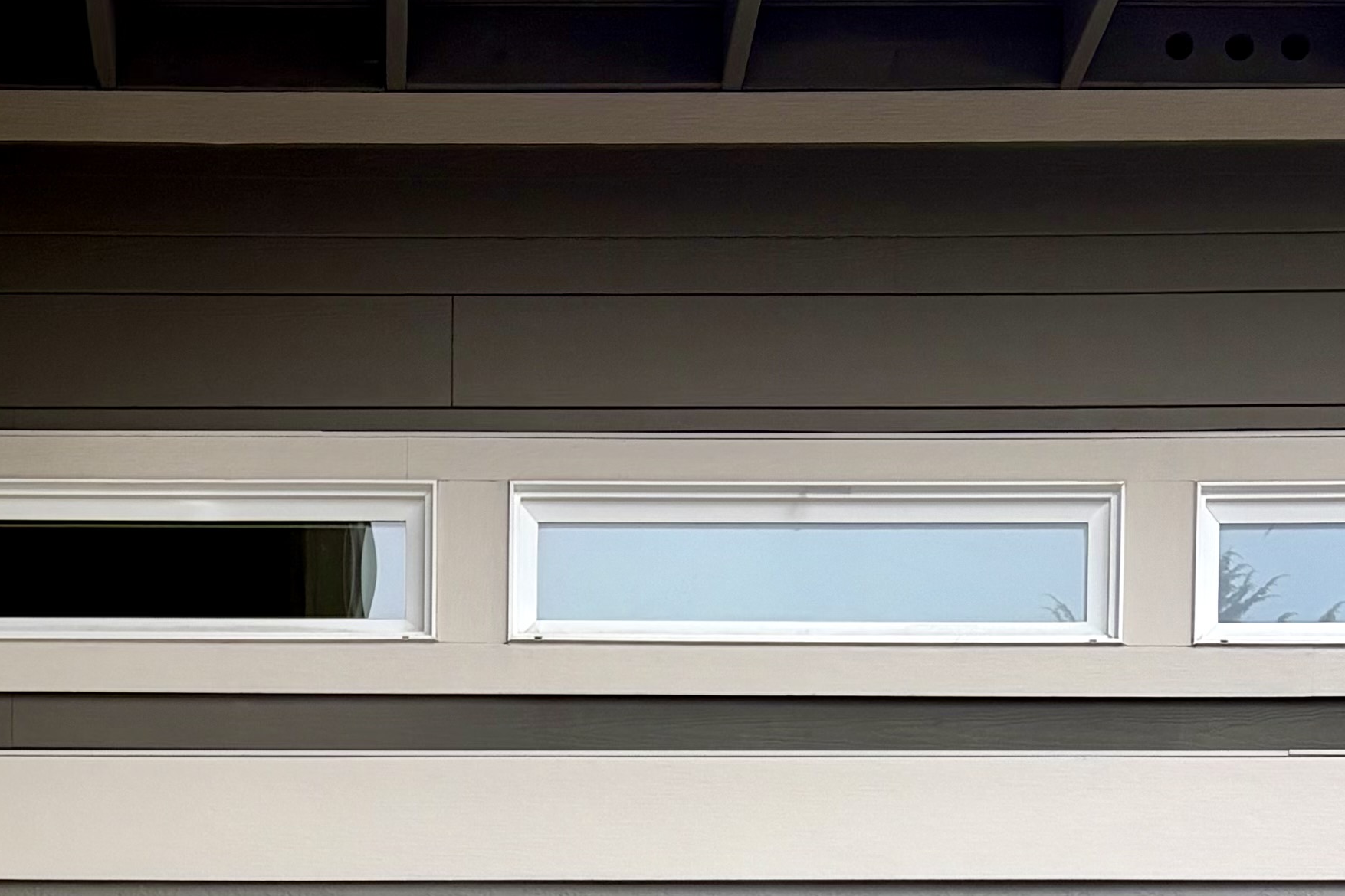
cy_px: 1861
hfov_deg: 22.9
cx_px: 350
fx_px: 3288
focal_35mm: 88
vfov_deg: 13.2
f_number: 1.6
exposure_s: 1/731
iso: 50
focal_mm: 5.96
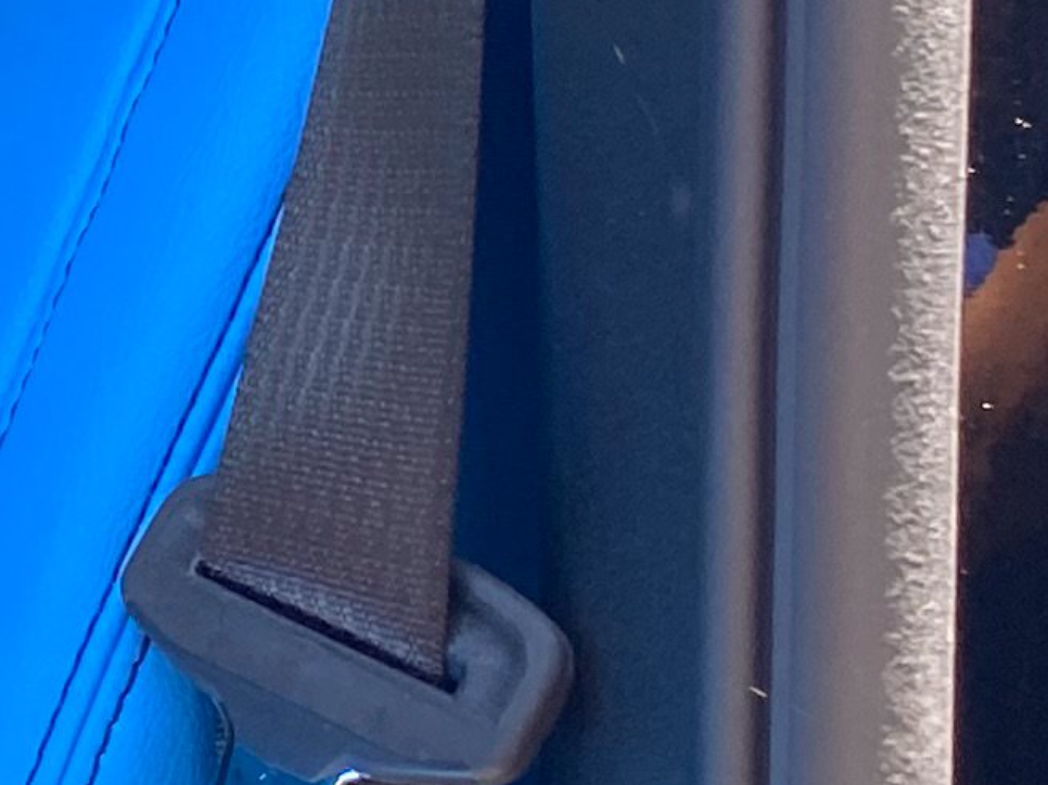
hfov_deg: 10.5
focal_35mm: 160
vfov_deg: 9.1
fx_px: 4843
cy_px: -254
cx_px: -1510
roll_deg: +1.6
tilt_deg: -3.8
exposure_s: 1/121
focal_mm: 4.25
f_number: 1.8
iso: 100
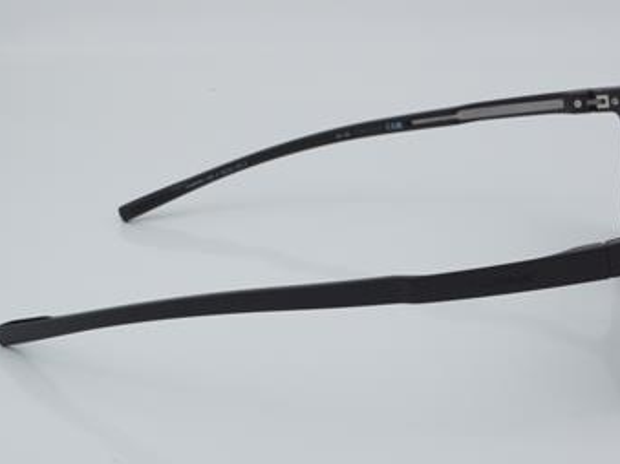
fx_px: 1522
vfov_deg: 17.4
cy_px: 227
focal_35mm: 85
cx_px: 347
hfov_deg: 23.0
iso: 100
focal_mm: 50
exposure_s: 1/4
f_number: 32
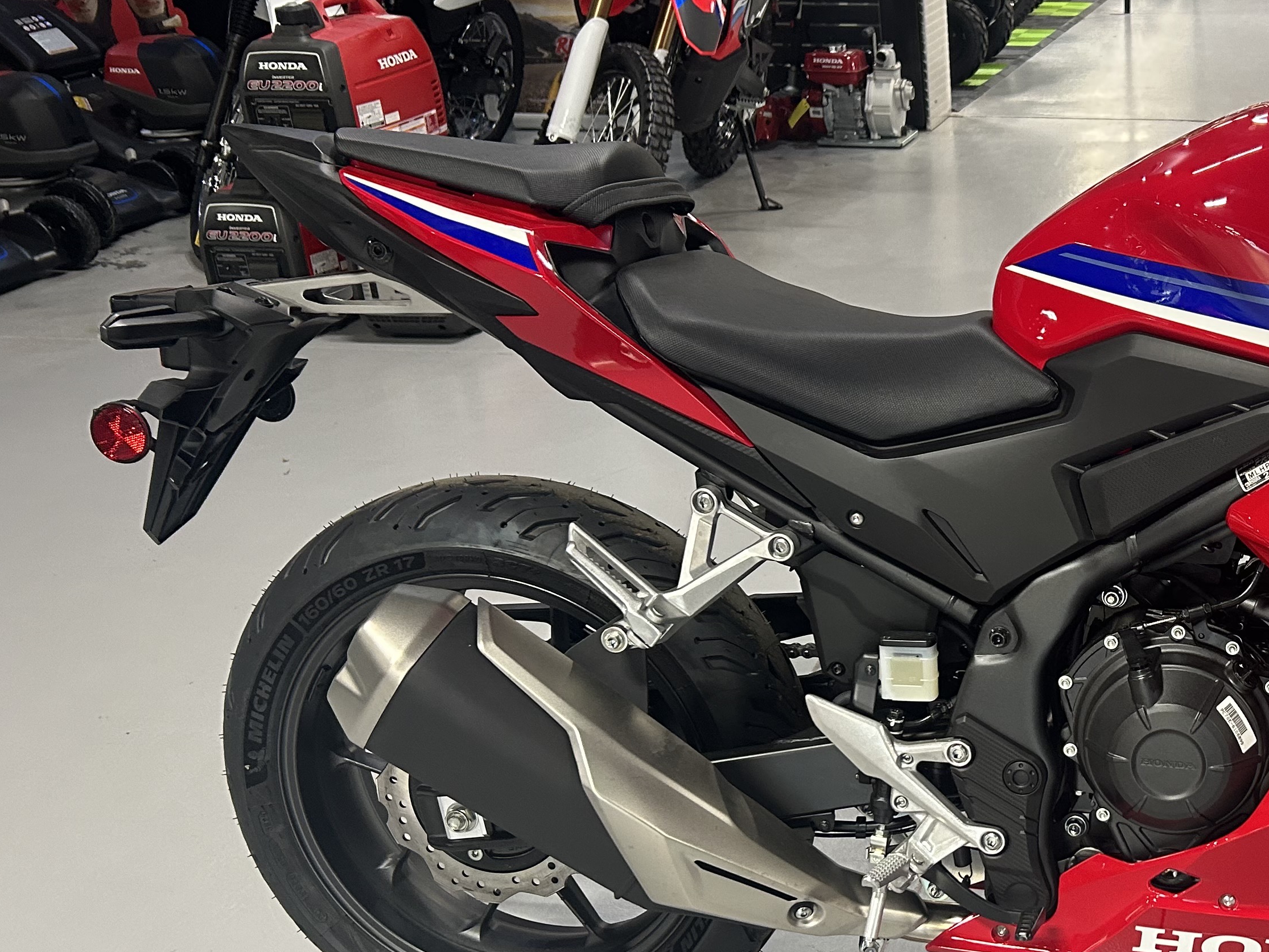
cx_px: 1141
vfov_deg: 30.7
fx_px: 1723
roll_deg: +0.7
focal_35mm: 47
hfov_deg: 37.8
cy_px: 604
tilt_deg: -25.6
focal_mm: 5.7
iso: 200
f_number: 1.5
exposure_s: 1/60
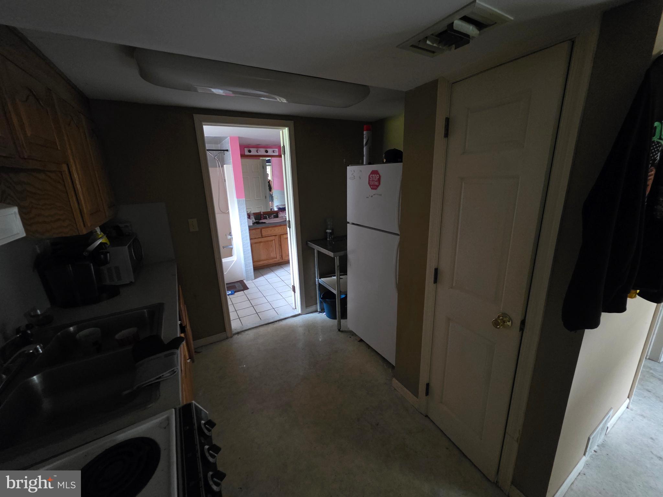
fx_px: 249
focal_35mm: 13
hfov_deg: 106.2
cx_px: 332
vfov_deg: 89.9
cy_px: 248
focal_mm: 2.2
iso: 1600
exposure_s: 1/24
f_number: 1.9
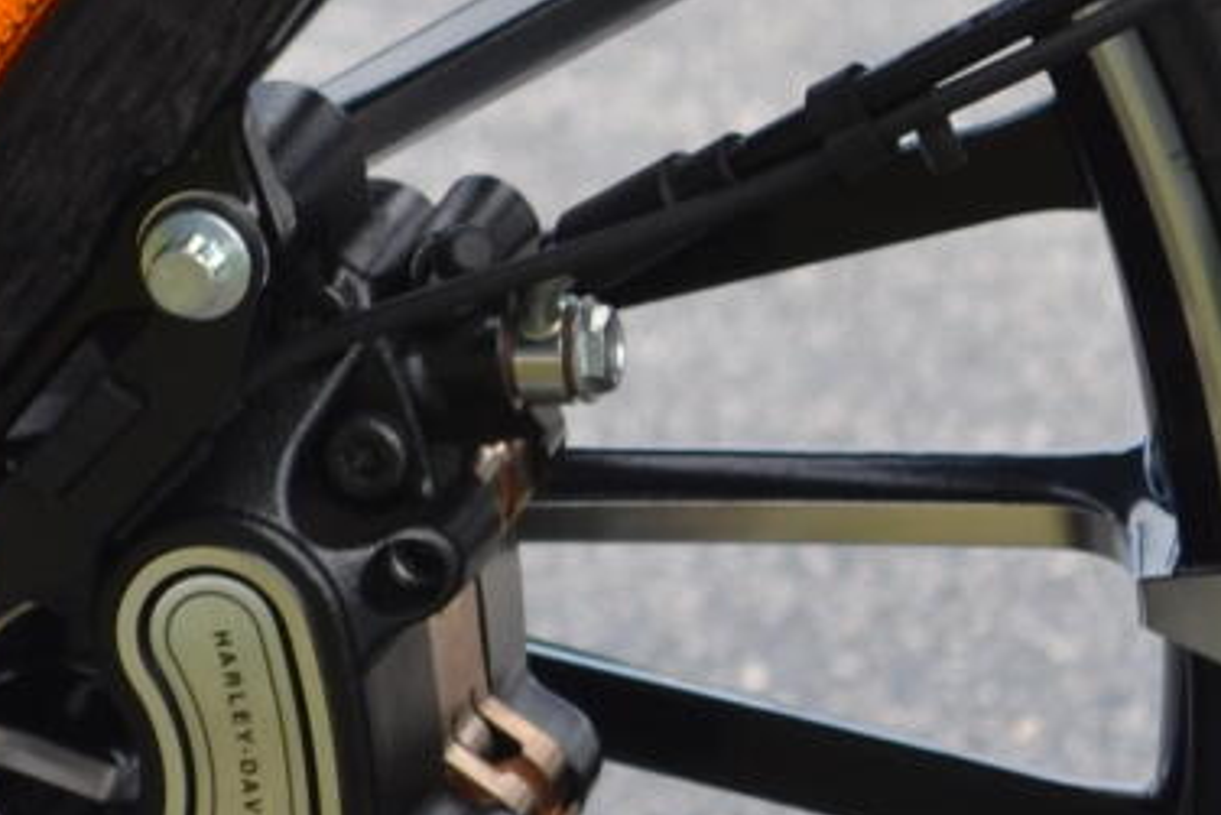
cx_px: -175
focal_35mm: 439
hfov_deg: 4.7
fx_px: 14883
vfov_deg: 3.1
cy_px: 209
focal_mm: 55
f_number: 5.6
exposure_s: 1/125
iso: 100
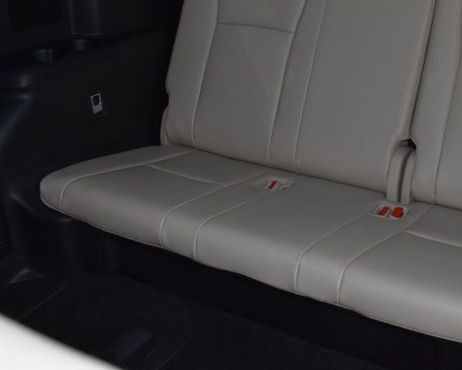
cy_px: 127
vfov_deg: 31.9
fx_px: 643
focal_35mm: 47
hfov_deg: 38.1
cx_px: 368
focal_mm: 18
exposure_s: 1/125
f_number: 5.6
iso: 800
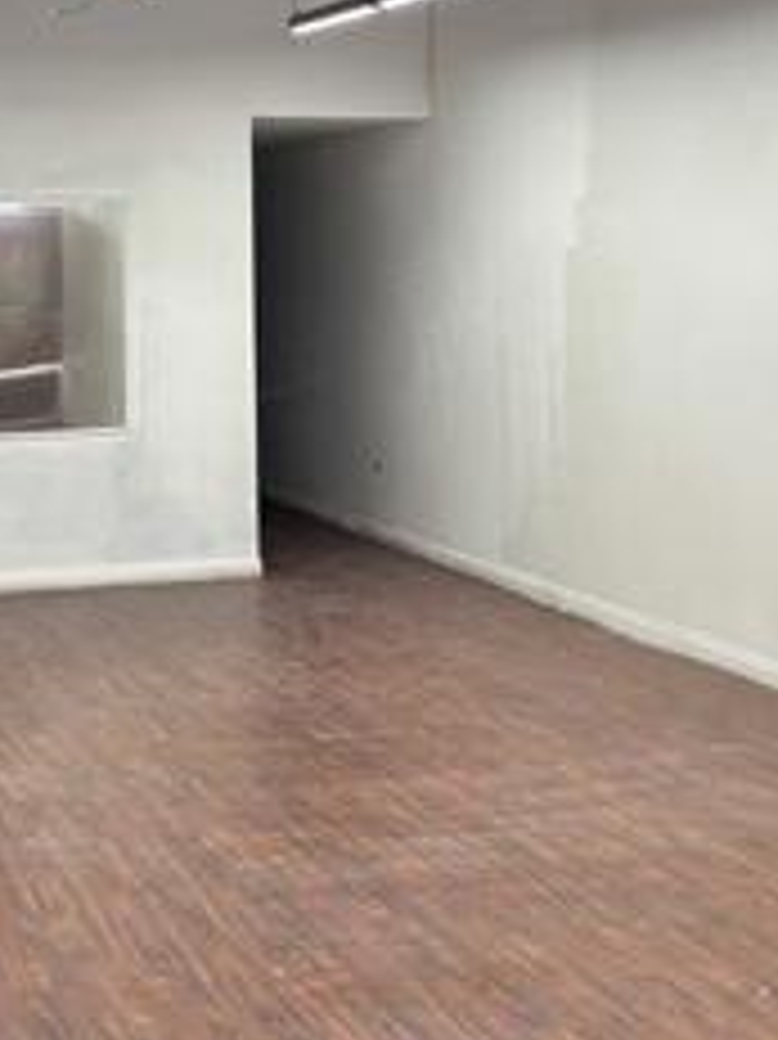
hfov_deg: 20.4
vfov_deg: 26.5
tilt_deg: +1.6
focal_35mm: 72
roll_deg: +0.1
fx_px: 2160
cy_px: 189
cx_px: 351
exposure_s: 1/120
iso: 80
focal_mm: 5.96
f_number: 1.6
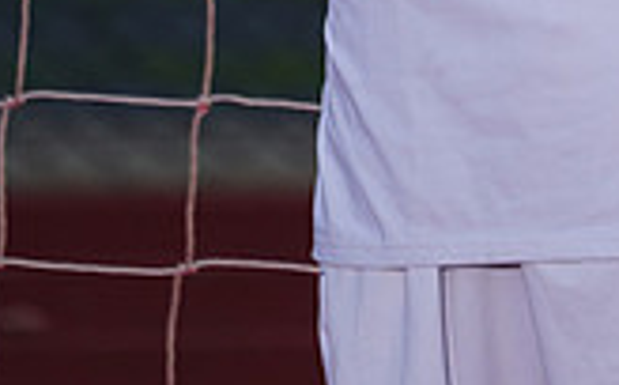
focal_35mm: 1446
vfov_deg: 0.9
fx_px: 24360
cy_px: -472
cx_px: 617
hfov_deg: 1.5
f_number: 5.6
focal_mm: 400
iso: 200
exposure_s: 1/250
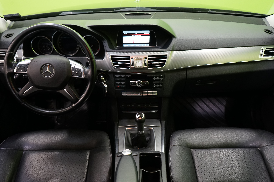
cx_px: 137
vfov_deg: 41.1
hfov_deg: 58.7
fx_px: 244
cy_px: 93
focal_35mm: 32
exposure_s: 1/20
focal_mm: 31
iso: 1600
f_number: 5
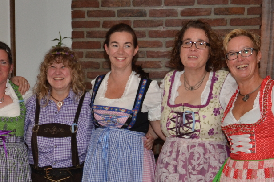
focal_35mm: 75
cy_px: 177
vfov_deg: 17.7
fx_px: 570
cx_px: 116
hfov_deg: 27.0
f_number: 4
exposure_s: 1/60
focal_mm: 25
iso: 800
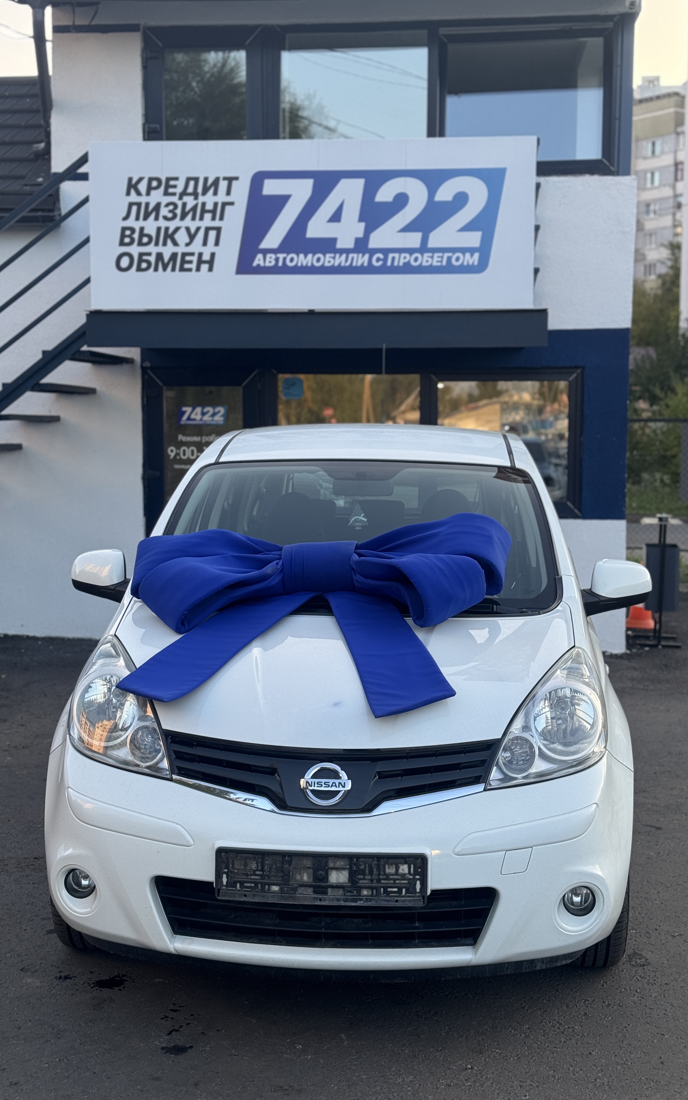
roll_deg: +0.0
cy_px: 551
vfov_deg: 39.6
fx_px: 1530
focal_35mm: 51
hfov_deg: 25.3
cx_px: 339
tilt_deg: -5.0
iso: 64
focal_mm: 6.76
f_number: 1.78
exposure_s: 1/491
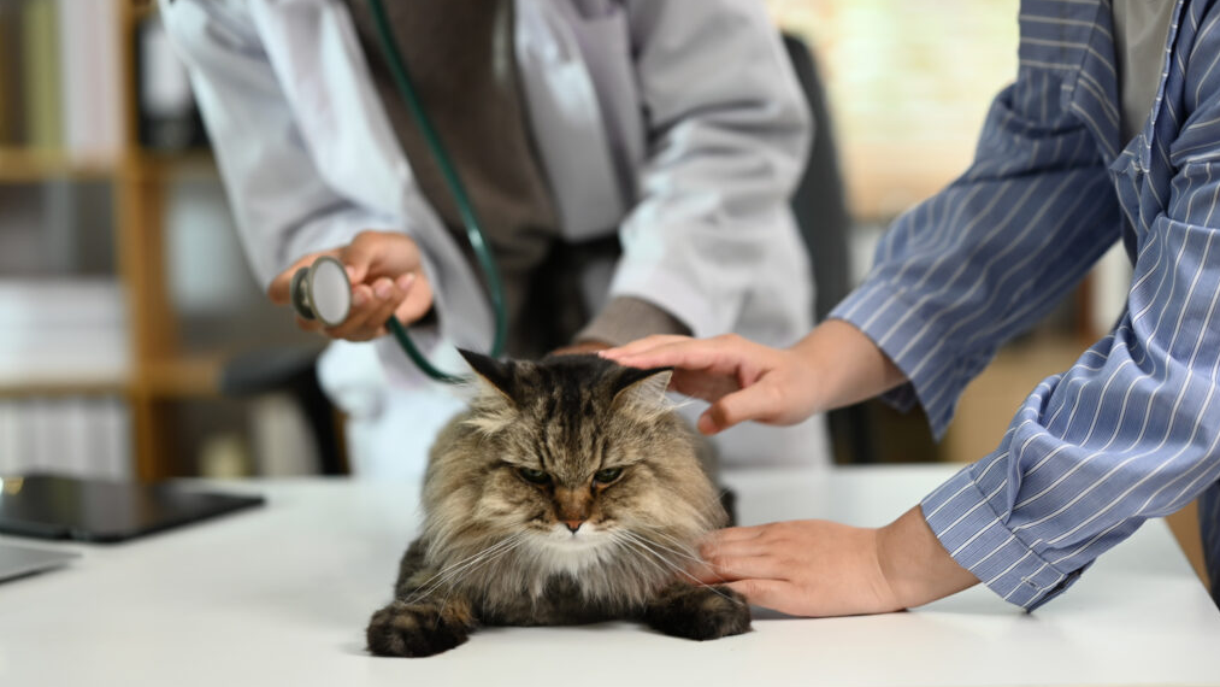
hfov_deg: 23.7
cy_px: 291
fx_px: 2912
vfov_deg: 13.4
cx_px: 607
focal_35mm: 90
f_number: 2
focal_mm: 85
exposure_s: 1/250
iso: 500
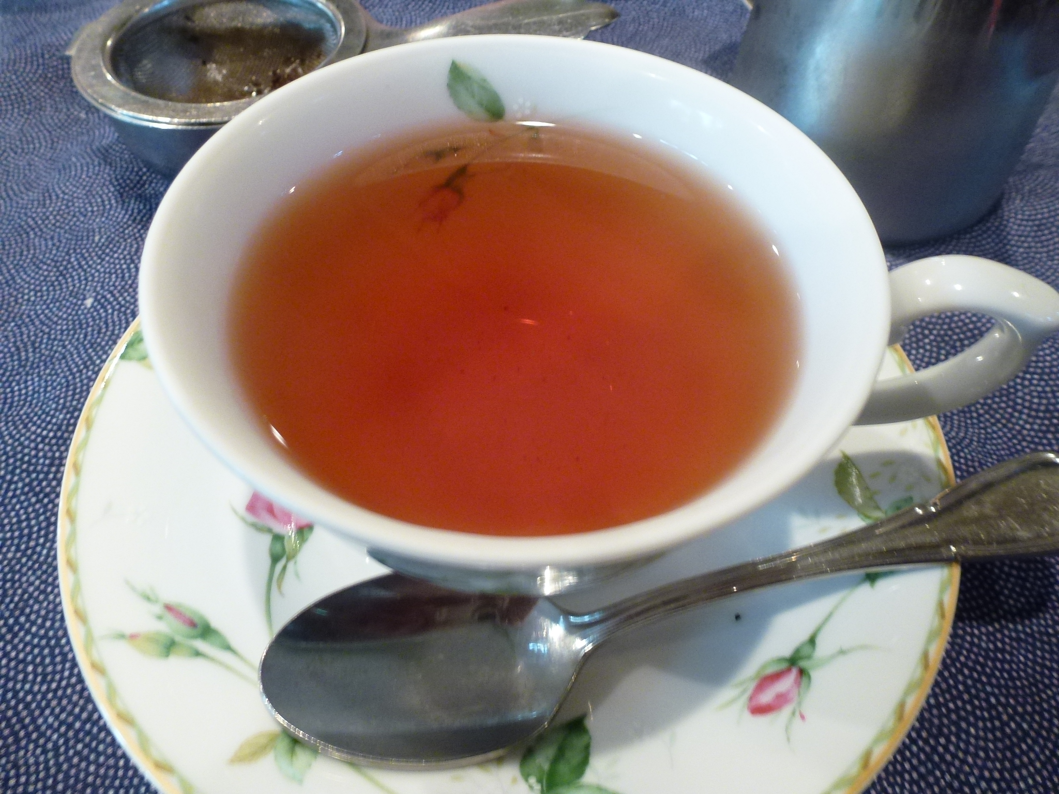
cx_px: 530
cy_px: 397
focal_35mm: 24
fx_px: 734
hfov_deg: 71.6
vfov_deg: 56.8
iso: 200
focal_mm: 4.3
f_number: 3.3
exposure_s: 1/6
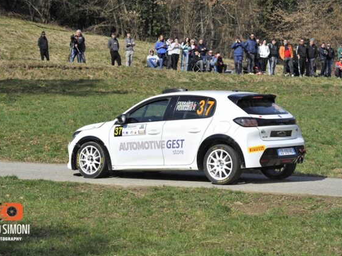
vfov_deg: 11.1
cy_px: 128
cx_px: 166
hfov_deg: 14.8
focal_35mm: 133
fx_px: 1314
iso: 1600
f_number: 10
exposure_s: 1/4000
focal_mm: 122
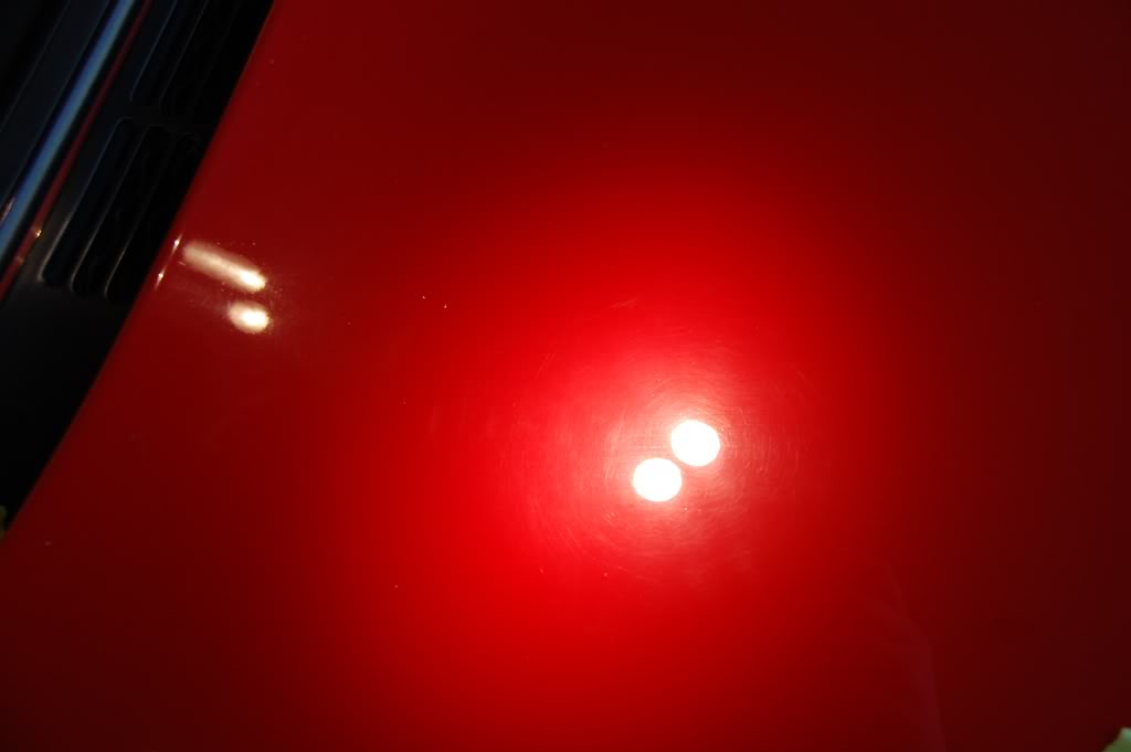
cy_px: 376
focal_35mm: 27
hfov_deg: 67.4
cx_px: 566
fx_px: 848
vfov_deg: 47.9
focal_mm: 18
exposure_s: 1/125
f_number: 5.6
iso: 250
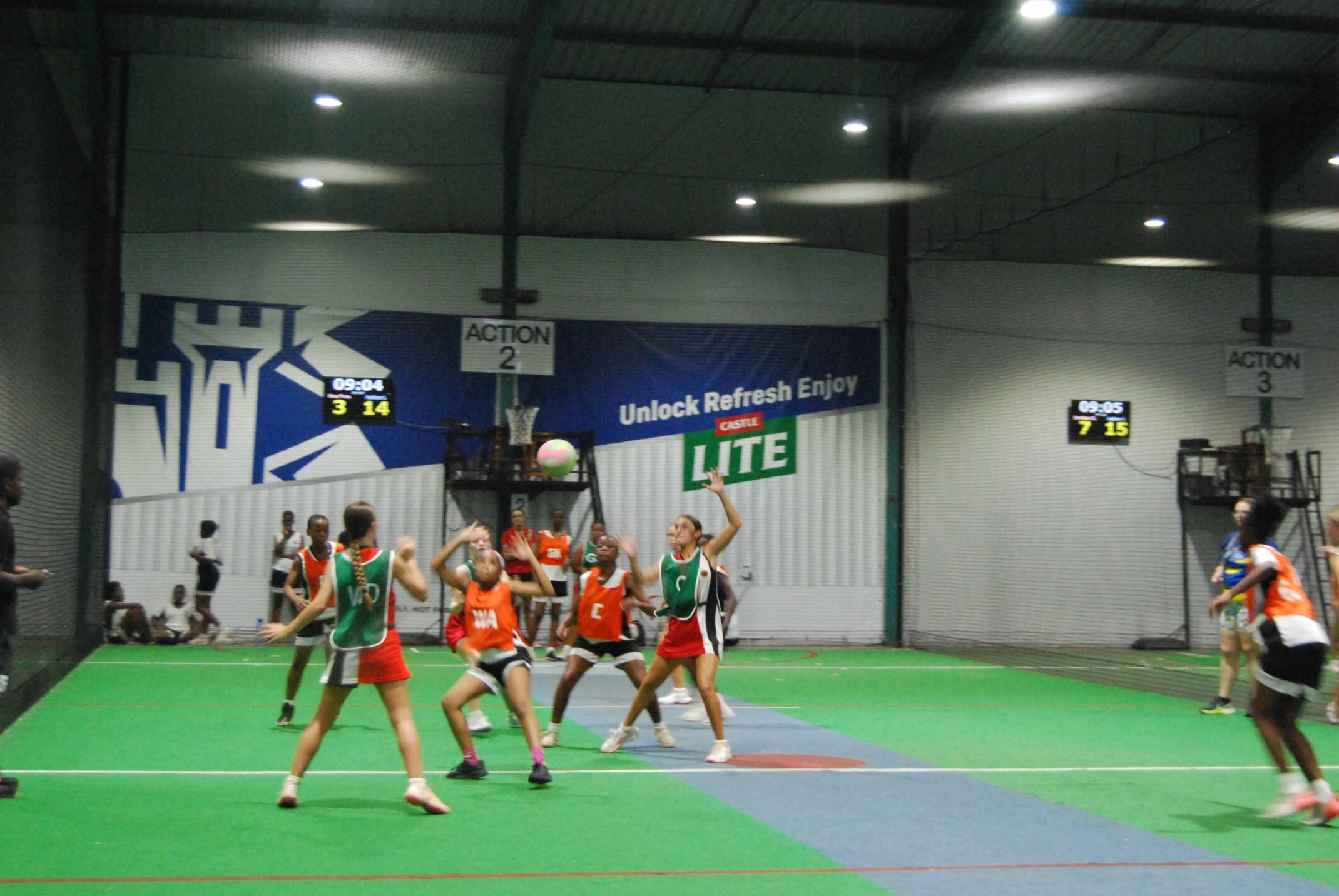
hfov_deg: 32.8
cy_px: 370
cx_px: 738
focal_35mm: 61
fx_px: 2272
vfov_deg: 22.3
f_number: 4.5
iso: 1600
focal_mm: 34
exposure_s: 1/60
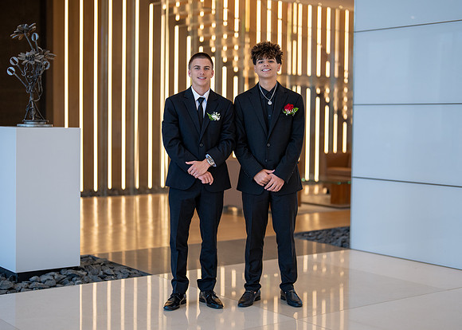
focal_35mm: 61
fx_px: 803
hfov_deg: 32.1
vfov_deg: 23.2
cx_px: 235
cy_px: 155
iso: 320
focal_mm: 50
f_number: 1.2
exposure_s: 1/1000
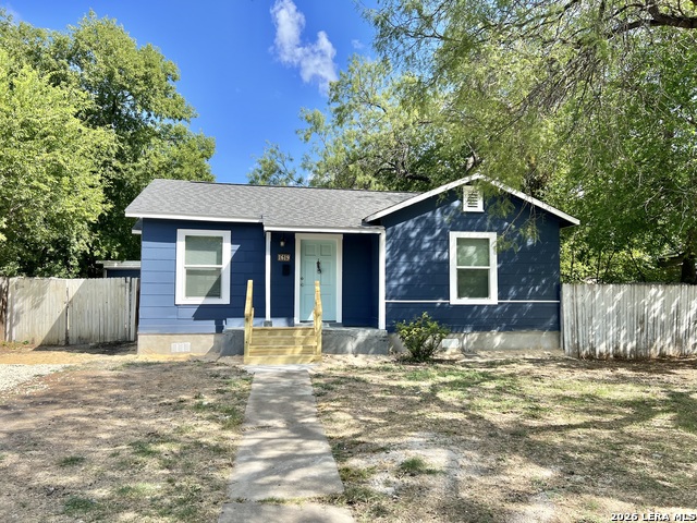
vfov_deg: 53.1
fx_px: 524
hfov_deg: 67.3
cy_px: 262
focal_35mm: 26
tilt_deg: +2.9
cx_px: 348
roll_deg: +0.2
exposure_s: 1/2045
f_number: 1.5
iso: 50
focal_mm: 5.7
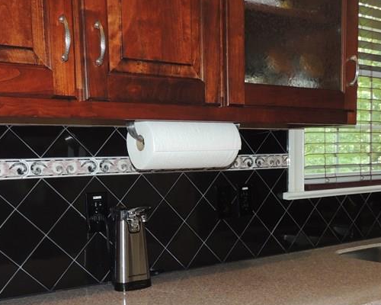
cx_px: 190
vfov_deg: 30.6
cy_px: 249
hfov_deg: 38.8
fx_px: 541
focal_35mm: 48
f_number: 3
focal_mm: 4.3
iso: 200
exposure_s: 1/30
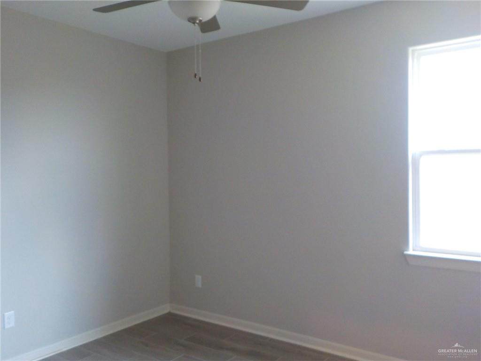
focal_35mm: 30
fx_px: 417
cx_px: 240
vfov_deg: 46.8
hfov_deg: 60.0
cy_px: 180
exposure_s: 1/30
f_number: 3.3
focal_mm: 4.1
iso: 280
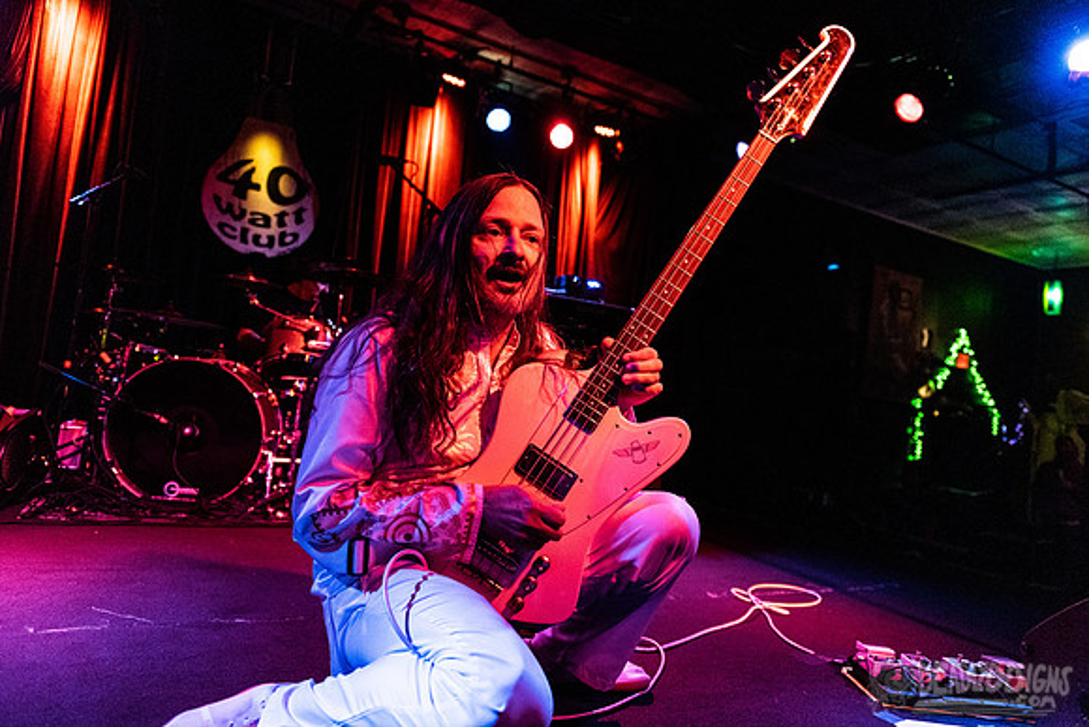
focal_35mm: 24
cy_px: 364
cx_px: 544
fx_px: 726
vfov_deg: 53.2
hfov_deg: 73.7
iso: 3200
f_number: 3.2
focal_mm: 24
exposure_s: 1/200
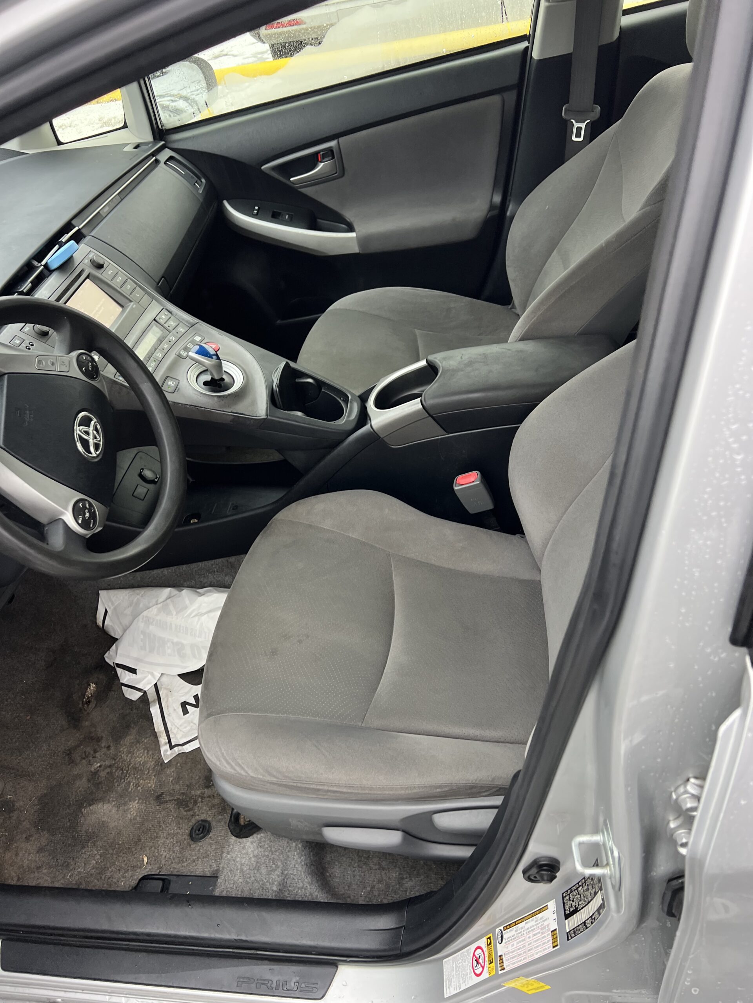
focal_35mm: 26
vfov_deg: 67.3
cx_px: 376
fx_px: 754
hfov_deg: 53.1
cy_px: 502
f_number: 1.5
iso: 125
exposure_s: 1/121
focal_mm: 5.7
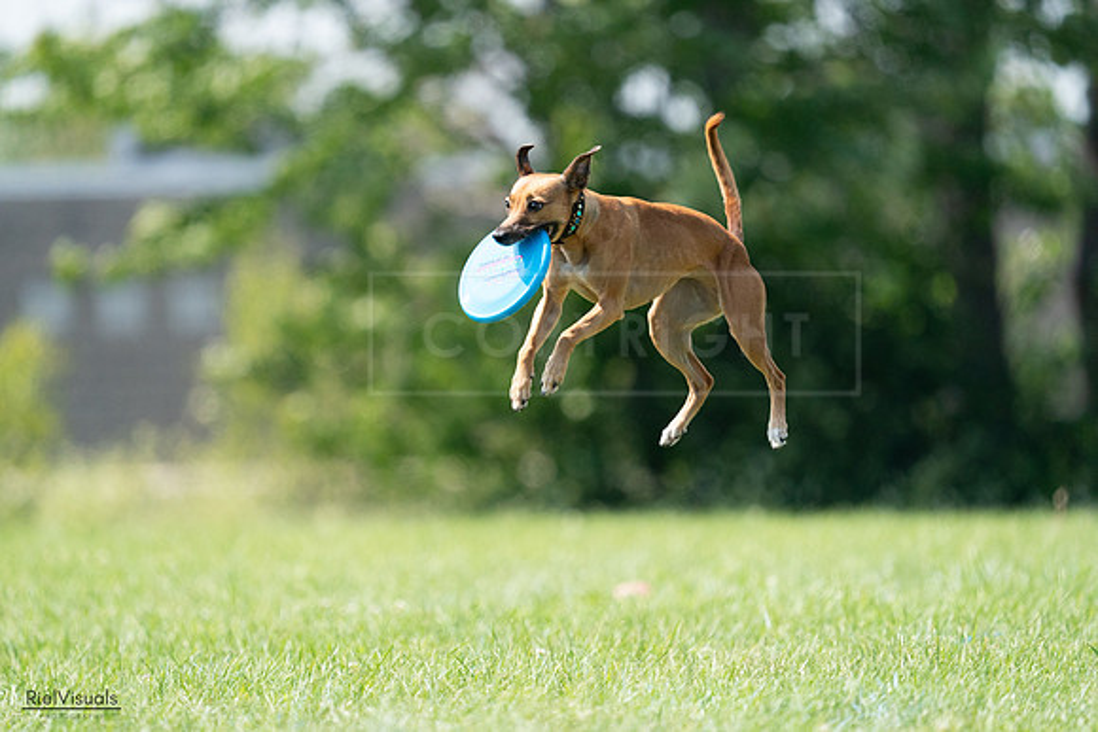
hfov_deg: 4.3
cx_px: 549
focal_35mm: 474
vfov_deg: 2.9
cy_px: 366
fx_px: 14460
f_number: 6.3
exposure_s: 1/4000
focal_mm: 474
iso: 2500
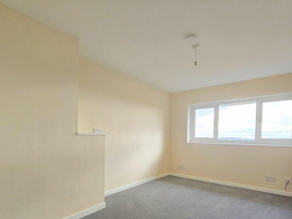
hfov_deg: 87.4
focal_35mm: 18
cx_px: 130
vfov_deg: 69.8
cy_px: 144
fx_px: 152
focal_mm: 2.2
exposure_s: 1/60
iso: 100
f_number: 2.2
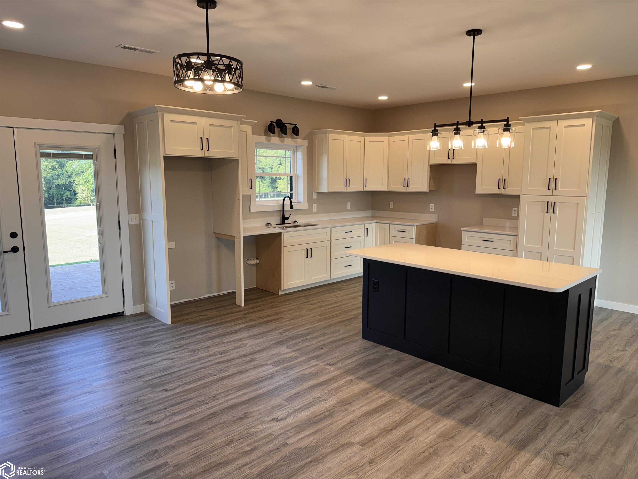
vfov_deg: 56.8
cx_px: 319
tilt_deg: -8.7
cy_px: 240
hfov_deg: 71.6
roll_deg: -1.2
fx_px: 442
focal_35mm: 24
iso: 64
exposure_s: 1/120
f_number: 1.78
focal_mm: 6.76
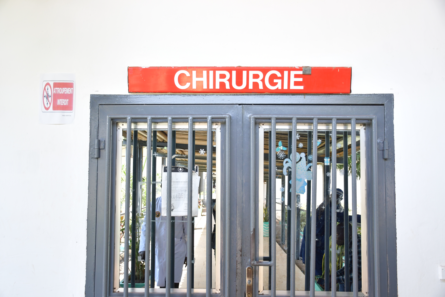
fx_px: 445
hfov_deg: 53.1
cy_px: 148
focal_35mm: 36
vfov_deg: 36.9
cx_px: 222
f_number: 3.8
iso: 800
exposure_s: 1/250
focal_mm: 24
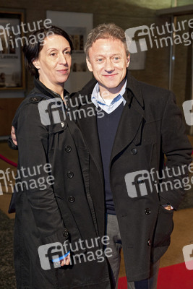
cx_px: 96
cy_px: 144
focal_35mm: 55
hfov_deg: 24.6
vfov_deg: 36.2
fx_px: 442
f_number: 5
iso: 1600
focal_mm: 55
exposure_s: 1/125
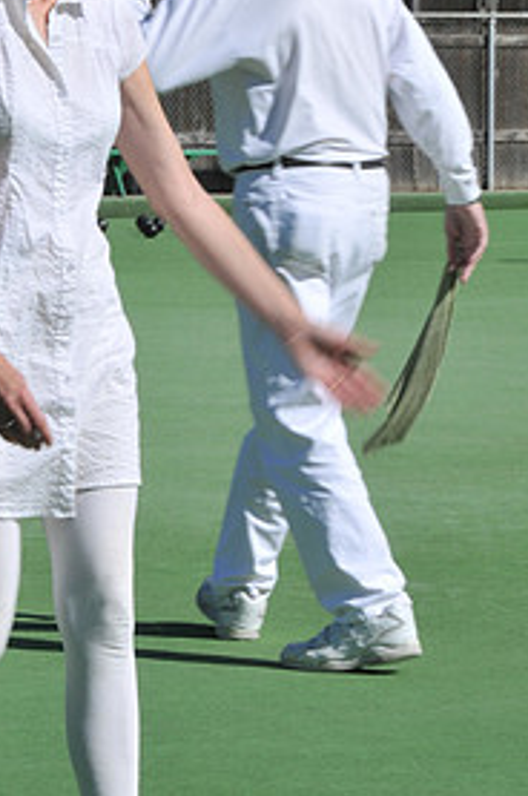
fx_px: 4500
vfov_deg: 10.1
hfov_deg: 6.7
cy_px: 236
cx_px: 24
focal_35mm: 204
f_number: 22
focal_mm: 65
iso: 200
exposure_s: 1/125
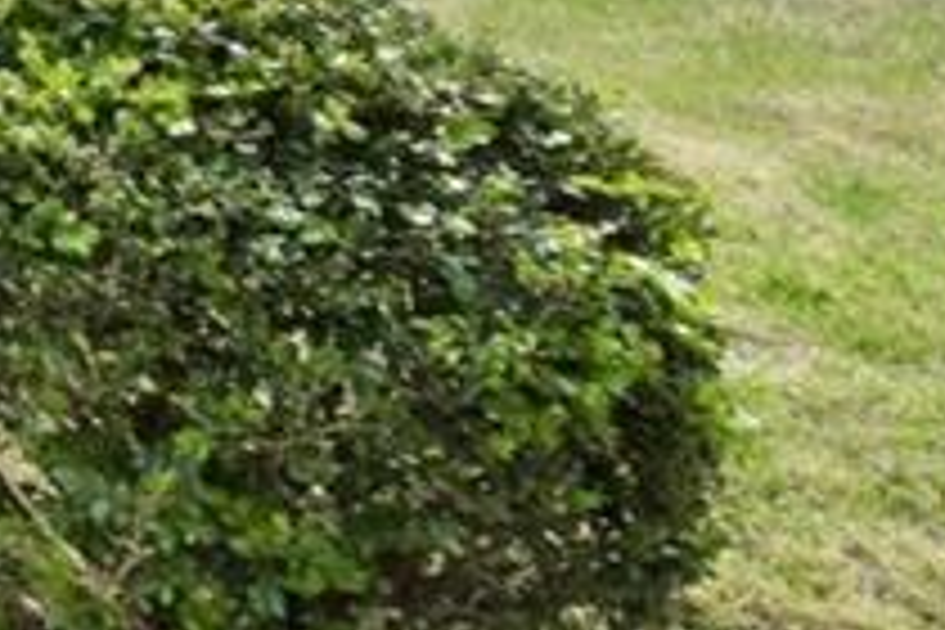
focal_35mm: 101
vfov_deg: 11.7
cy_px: -763
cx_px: -1451
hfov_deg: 13.4
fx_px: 2640
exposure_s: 1/25
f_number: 16
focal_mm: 13
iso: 100
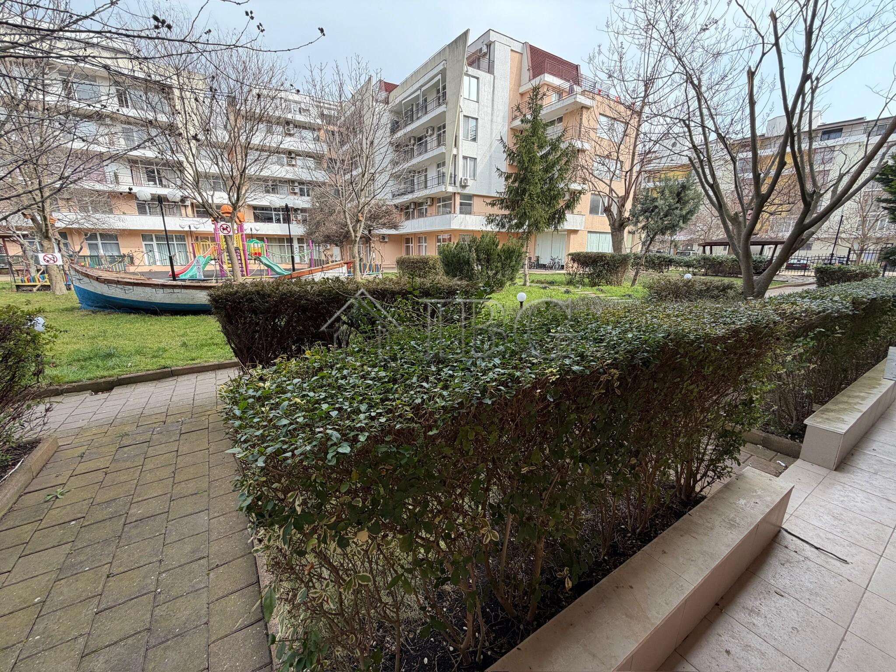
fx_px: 362
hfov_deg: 102.1
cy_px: 336
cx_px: 448
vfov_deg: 85.7
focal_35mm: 14
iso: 50
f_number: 2.2
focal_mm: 2.22
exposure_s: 1/502
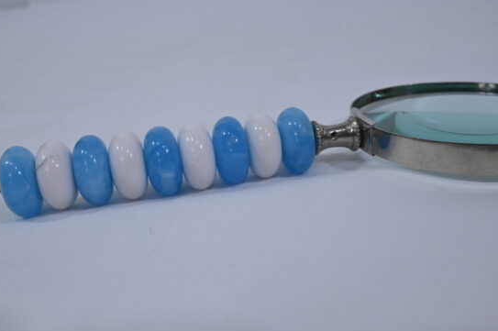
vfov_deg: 31.8
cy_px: 176
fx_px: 580
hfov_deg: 46.4
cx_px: 247
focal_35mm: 42
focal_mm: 38
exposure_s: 1/125
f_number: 10
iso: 640
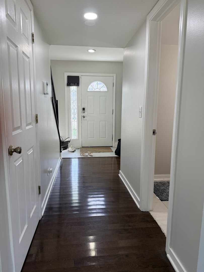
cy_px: 136
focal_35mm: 24
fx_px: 189
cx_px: 102
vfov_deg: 71.6
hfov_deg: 56.8
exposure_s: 1/213
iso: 160
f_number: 1.78
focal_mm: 6.76
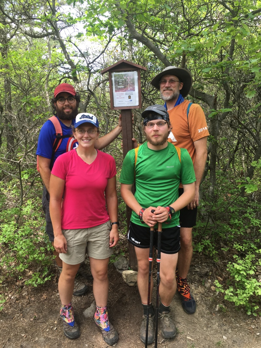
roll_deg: -0.7
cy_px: 174
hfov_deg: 48.2
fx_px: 291
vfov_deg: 61.6
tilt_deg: -11.1
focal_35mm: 29
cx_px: 130
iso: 25
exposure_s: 1/149
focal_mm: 4.15
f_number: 2.2
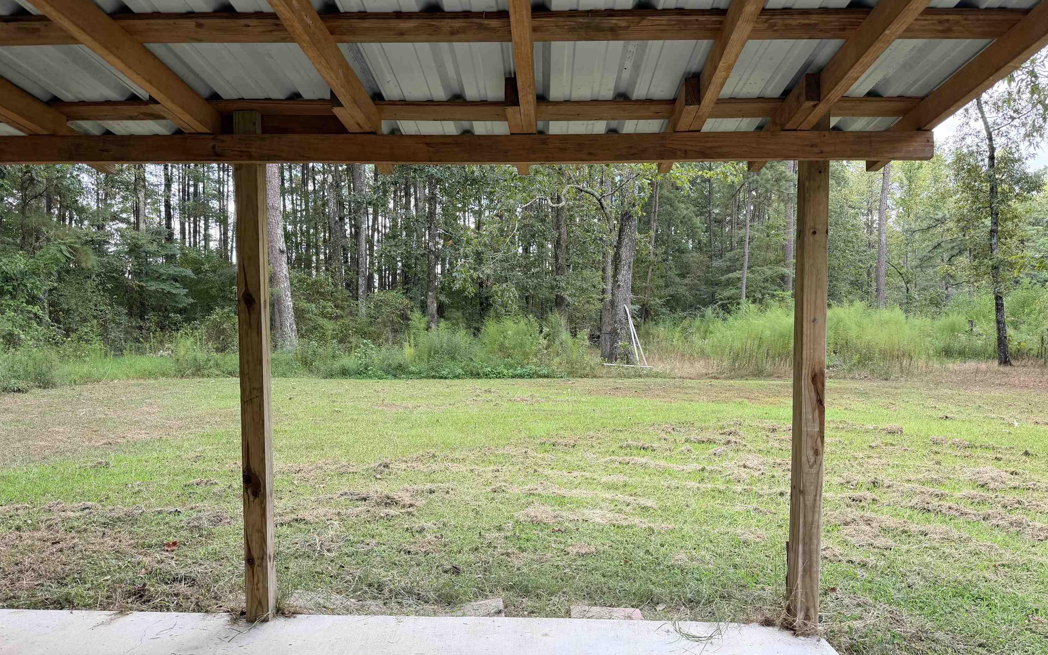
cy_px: 366
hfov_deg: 70.4
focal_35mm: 26
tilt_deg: -2.9
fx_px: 743
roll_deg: +1.0
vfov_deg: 47.5
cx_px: 523
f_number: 1.78
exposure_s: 1/389
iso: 80
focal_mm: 6.76
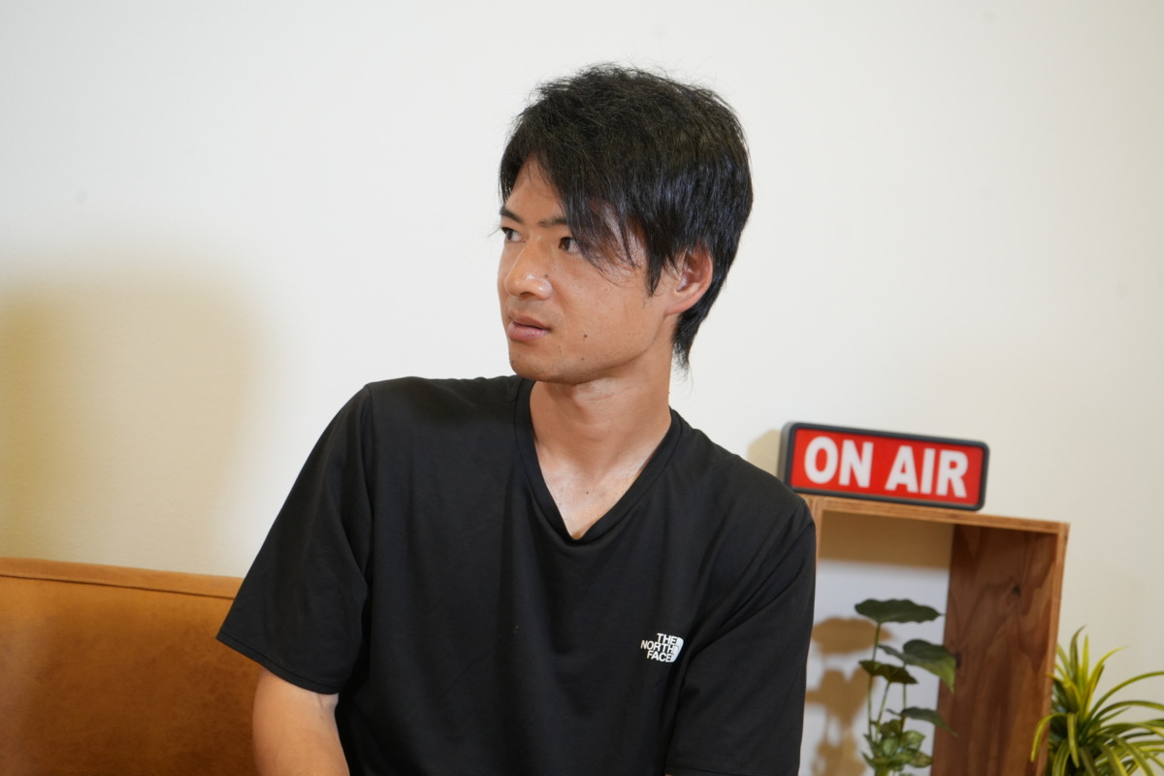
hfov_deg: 36.9
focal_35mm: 54
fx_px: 1746
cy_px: 388
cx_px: 582
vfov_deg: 25.1
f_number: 6.3
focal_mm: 54
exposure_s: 1/100
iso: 1600
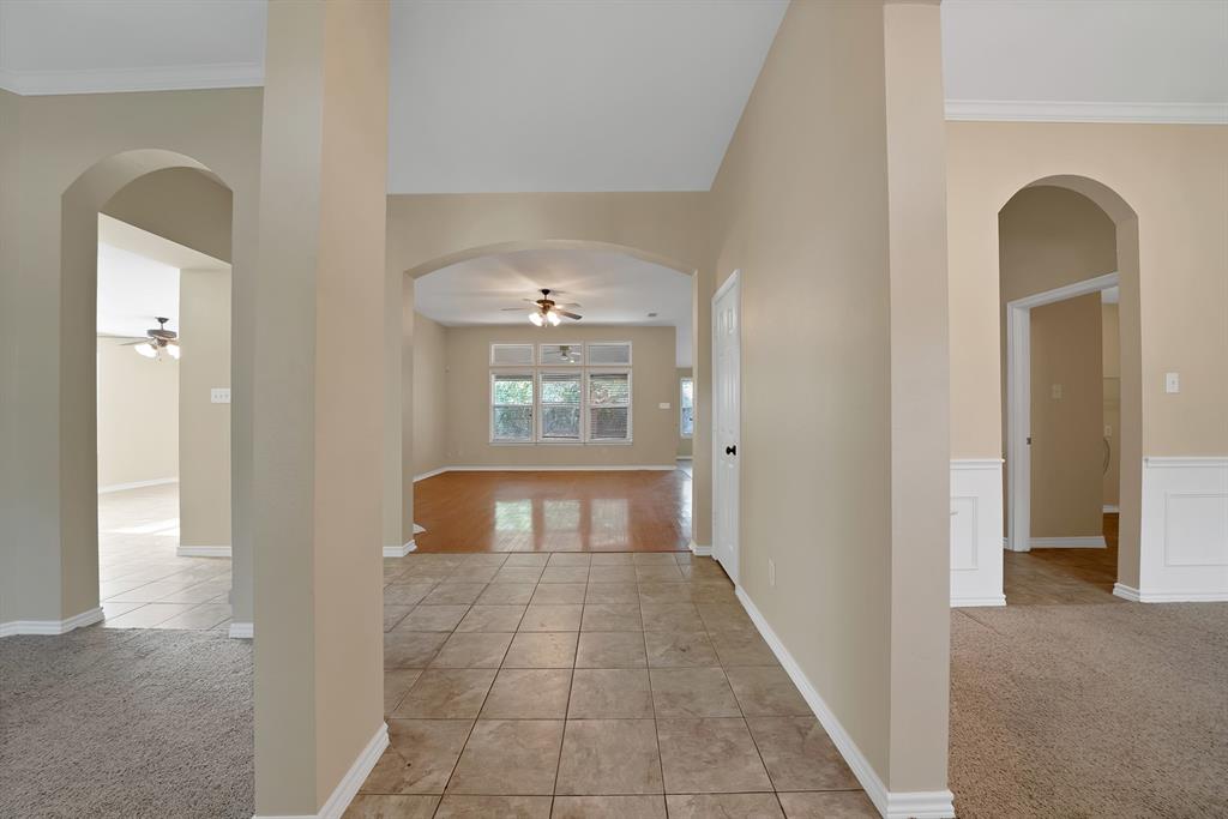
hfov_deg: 112.6
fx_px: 409
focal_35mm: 12
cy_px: 410
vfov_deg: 90.0
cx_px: 614
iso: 500
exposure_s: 2.5
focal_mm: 12
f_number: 9
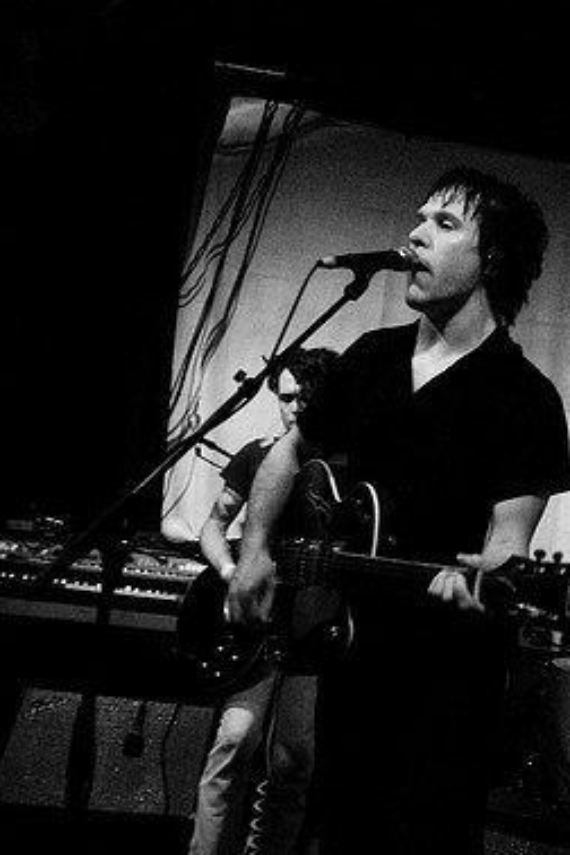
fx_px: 1092
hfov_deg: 26.8
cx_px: 636
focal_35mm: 46
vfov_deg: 42.7
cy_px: 426
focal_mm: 20
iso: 1000
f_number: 2.8
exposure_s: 1/40
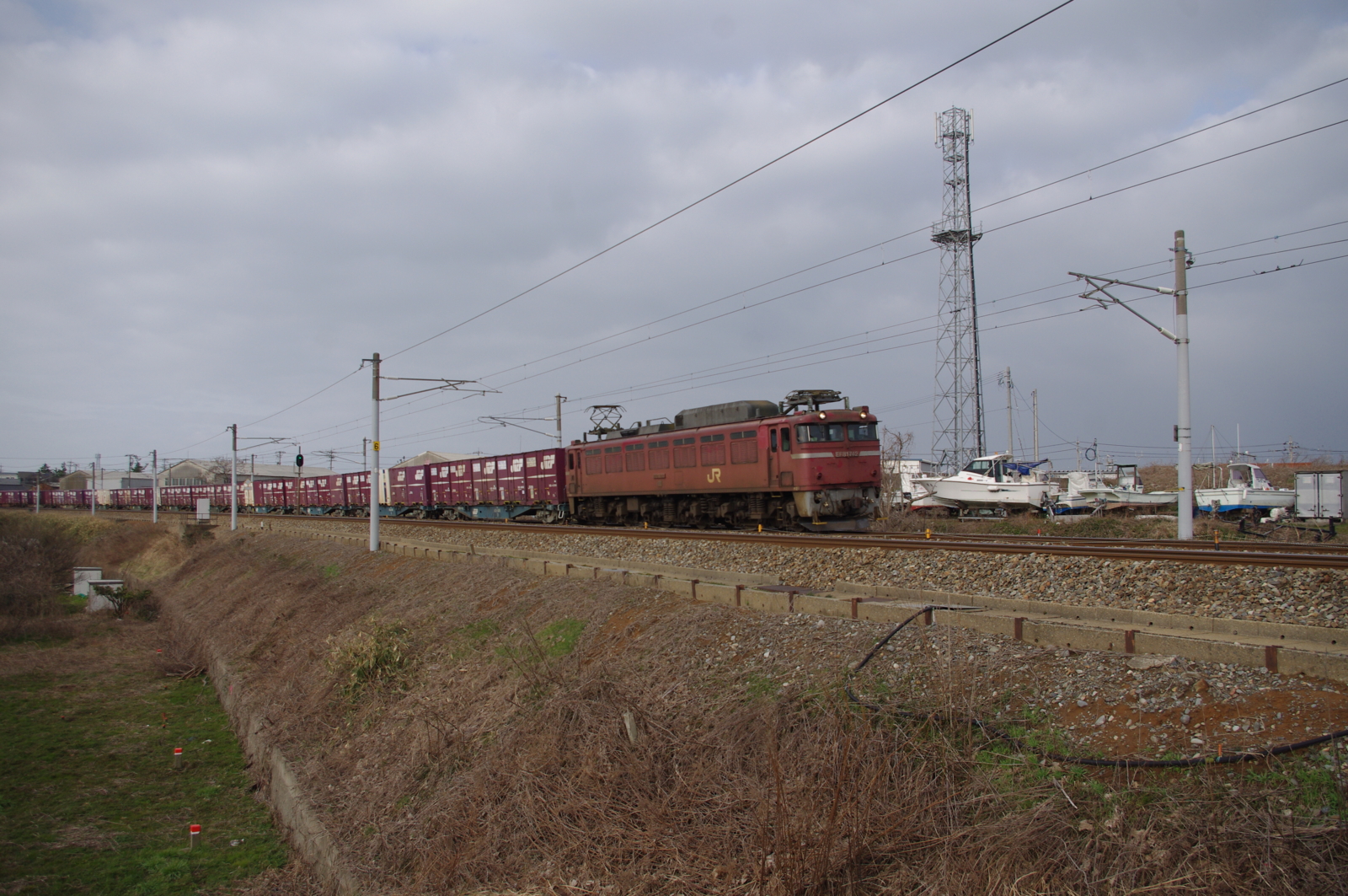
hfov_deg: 67.4
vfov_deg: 47.8
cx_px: 674
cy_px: 448
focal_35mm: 27
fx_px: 1010
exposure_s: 1/1000
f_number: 5
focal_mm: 18
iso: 200
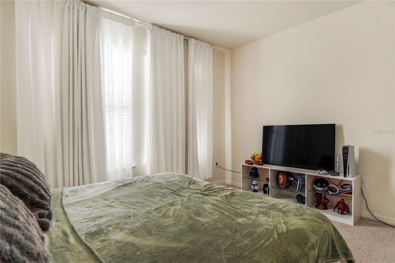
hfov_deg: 90.0
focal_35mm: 18
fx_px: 197
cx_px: 198
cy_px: 132
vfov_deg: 67.4
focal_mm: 12
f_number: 2.5
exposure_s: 1/80
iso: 100
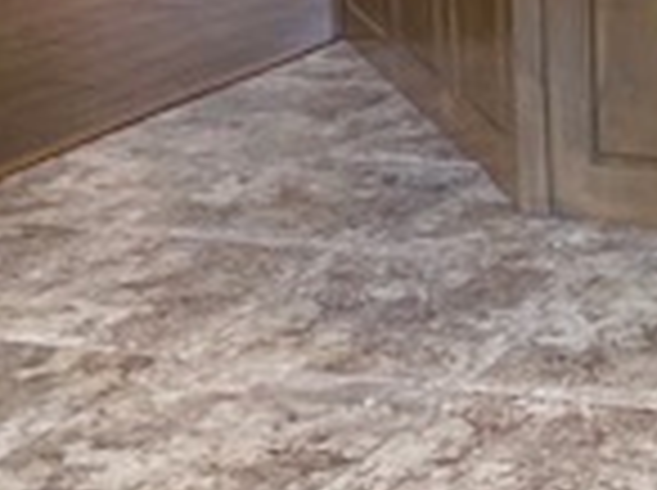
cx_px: 1138
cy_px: -369
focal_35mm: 114
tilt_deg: -3.0
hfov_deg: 15.2
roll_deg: +0.5
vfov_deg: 12.0
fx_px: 2160
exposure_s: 1/60
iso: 250
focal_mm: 4.25
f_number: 1.8
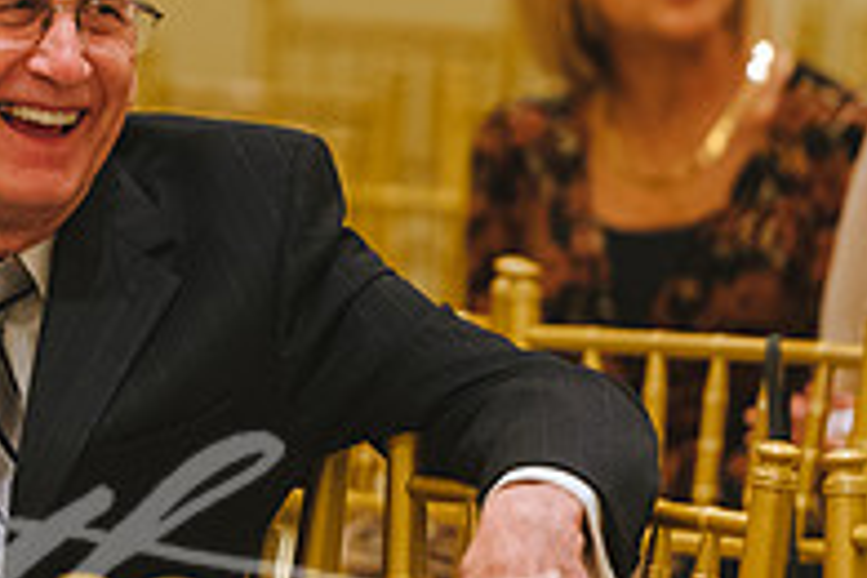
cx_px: 27
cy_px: 180
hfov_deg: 3.5
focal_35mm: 595
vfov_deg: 2.3
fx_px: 14328
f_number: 2.8
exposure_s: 1/160
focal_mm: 200
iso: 2000
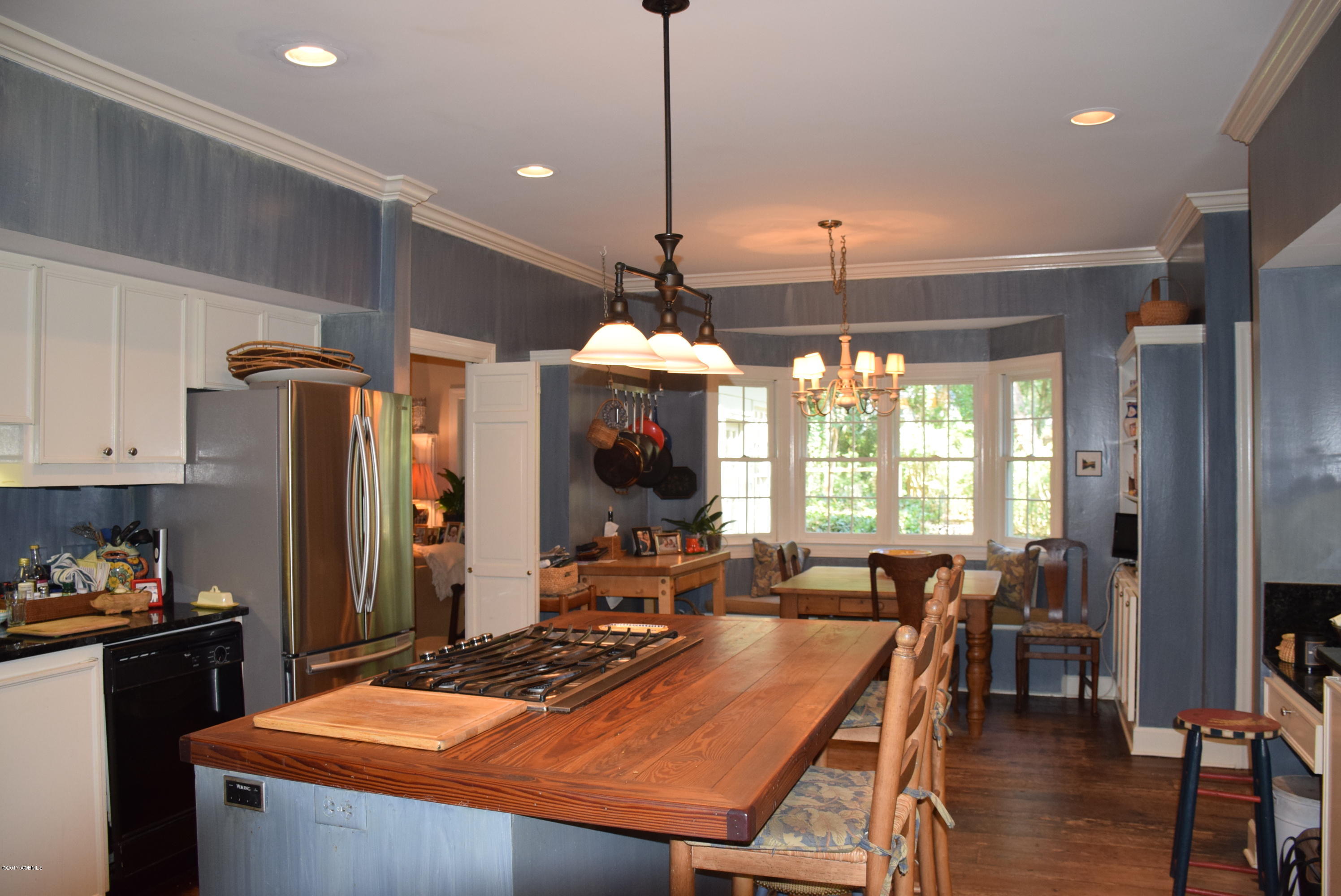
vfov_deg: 48.0
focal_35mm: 27
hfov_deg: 67.3
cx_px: 670
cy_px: 448
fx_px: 1006
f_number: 5
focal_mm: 18
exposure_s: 1/100
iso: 800
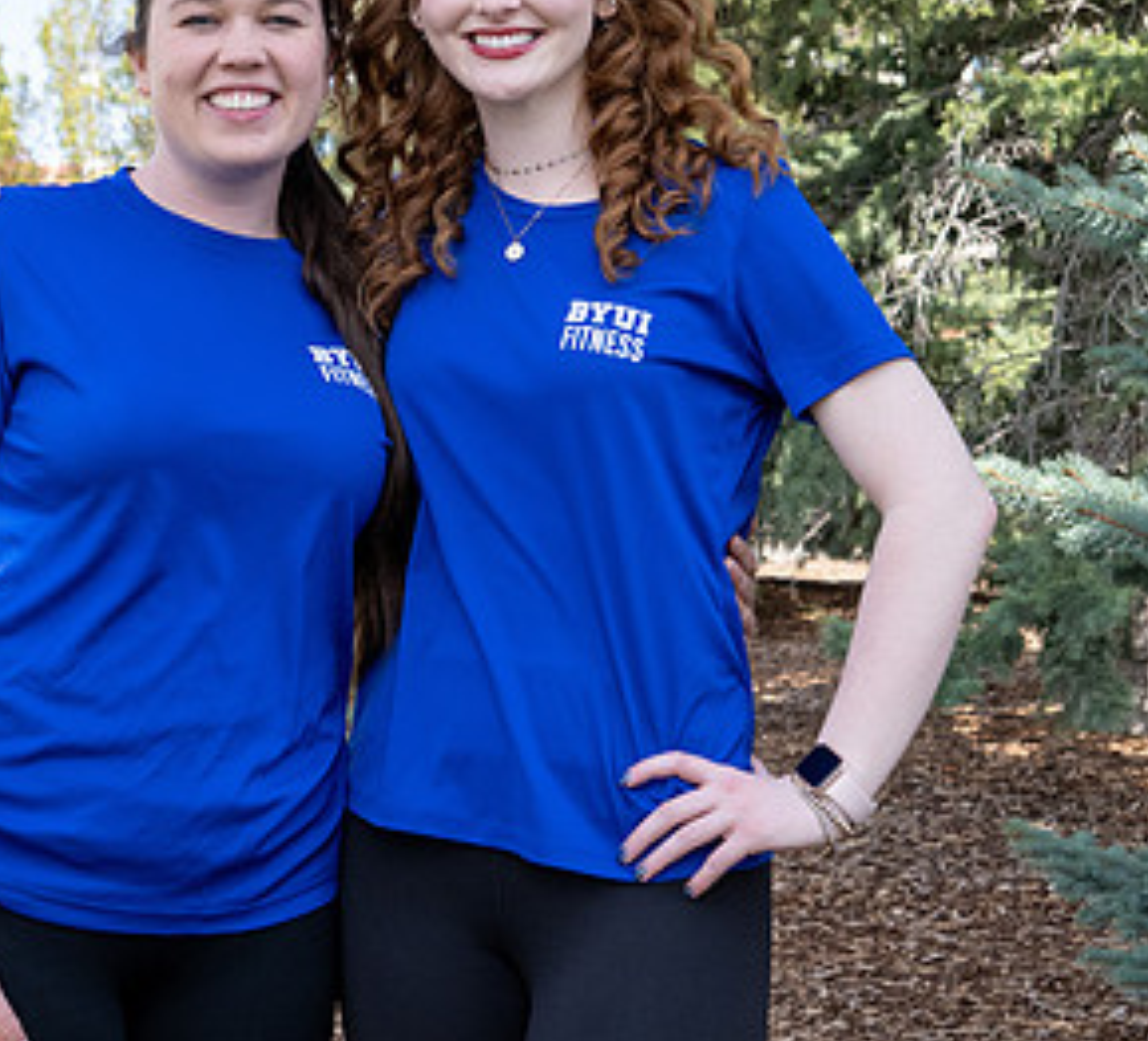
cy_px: 157
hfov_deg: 21.8
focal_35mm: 83
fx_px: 2972
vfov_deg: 19.6
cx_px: 723
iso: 800
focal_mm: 30
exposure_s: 1/2500
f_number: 4
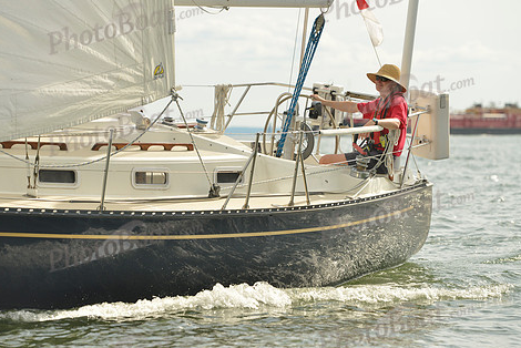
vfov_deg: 7.4
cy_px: 170
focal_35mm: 185
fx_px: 2679
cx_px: 262
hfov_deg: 11.1
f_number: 5
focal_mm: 150
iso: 200
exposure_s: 1/1250
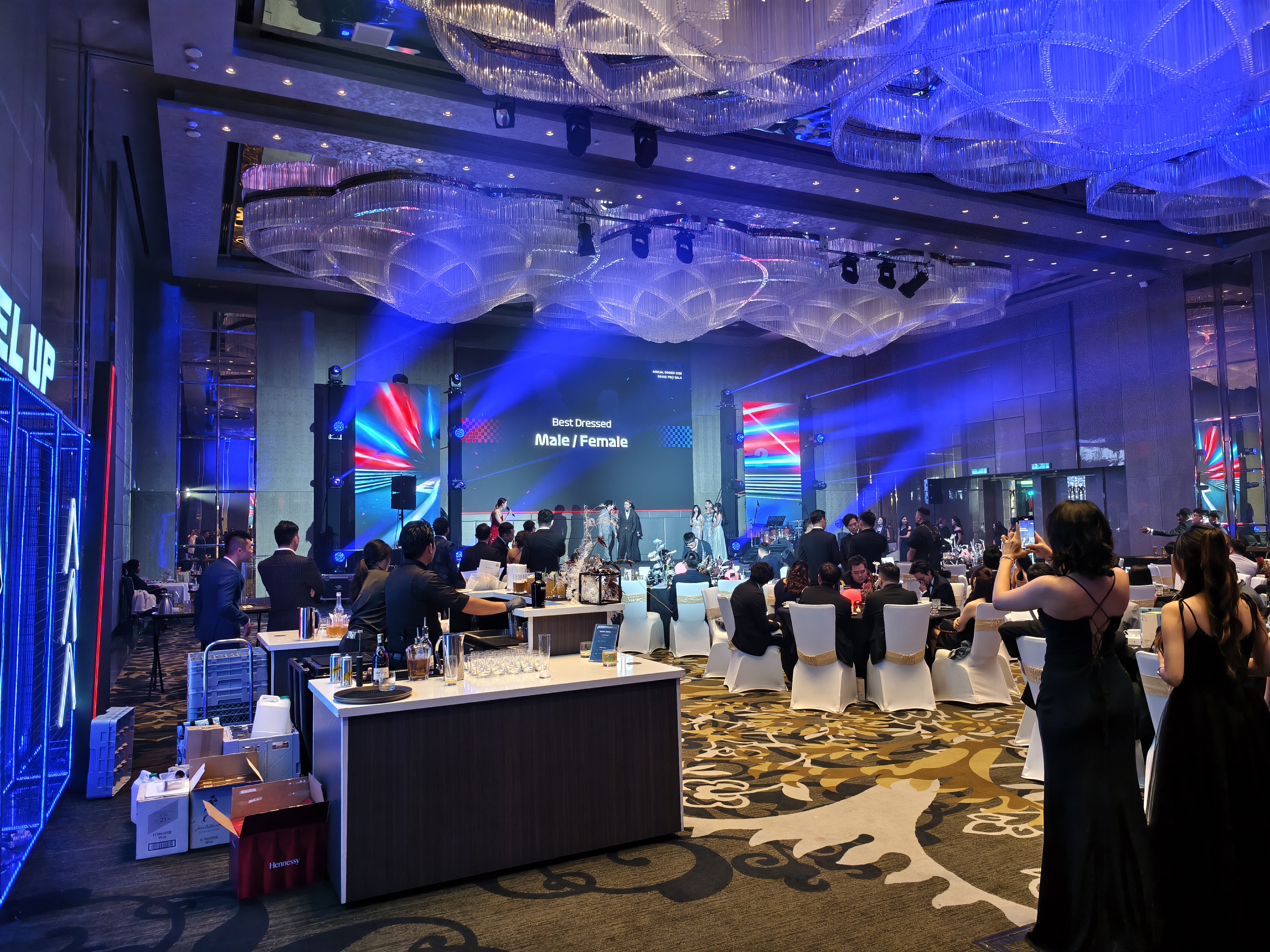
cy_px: 476
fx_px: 844
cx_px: 635
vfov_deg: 58.9
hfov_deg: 73.9
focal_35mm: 23
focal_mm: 5.6
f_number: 1.57
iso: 402
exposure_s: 1/50.4
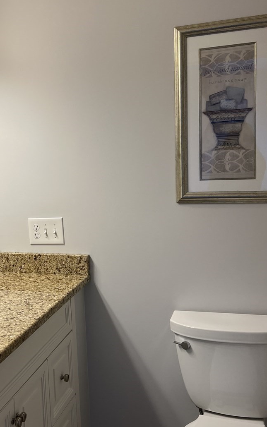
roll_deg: +4.1
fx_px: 477
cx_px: 53
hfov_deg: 30.5
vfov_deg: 48.2
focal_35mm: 41
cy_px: 217
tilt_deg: -6.7
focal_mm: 5.7
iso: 80
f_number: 1.5
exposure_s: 1/120
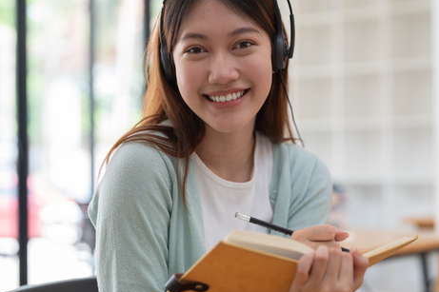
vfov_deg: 17.9
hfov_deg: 26.7
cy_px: 149
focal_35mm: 76
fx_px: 926
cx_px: 221
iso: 125
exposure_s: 1/100
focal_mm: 50
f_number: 2
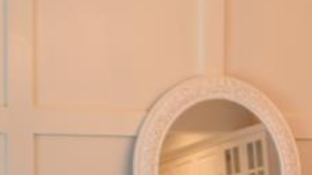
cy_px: 236
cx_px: 393
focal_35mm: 126
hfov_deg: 16.2
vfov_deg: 9.4
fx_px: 1042
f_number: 4
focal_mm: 18
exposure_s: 1/60
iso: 400
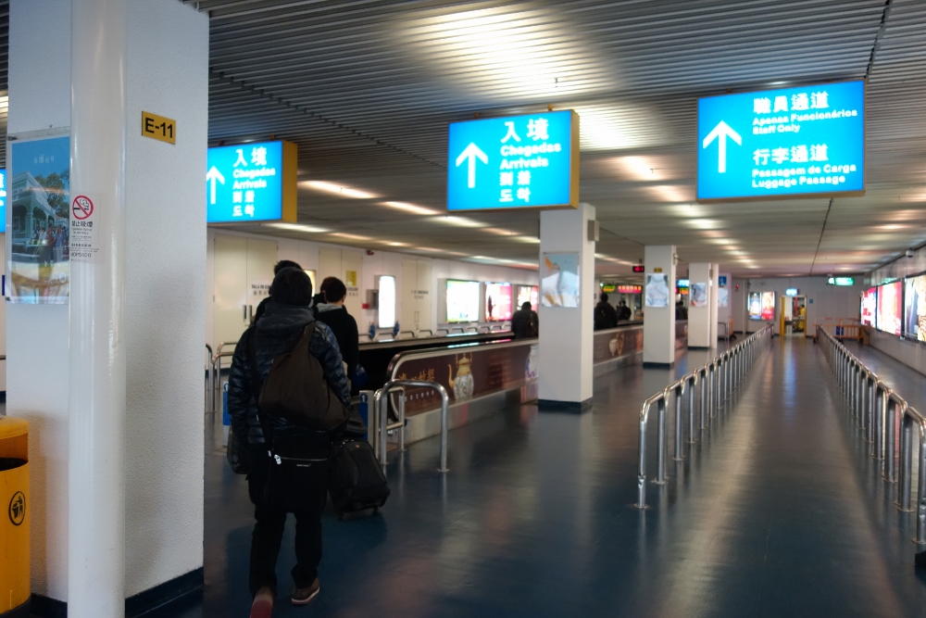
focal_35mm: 28
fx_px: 720
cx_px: 463
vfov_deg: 46.4
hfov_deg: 65.5
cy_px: 309
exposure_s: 1/100
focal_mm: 10.4
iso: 800
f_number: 1.8
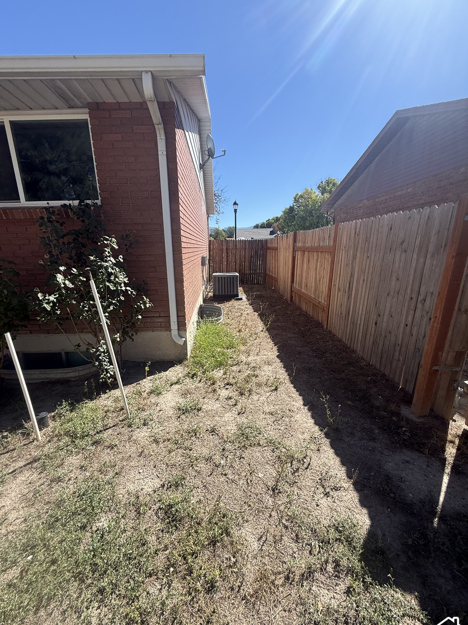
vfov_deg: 98.1
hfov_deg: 81.7
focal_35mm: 15
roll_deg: -1.6
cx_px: 222
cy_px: 324
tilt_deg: -16.9
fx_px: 270
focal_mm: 2.22
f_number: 2.2
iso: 50
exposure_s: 1/1125
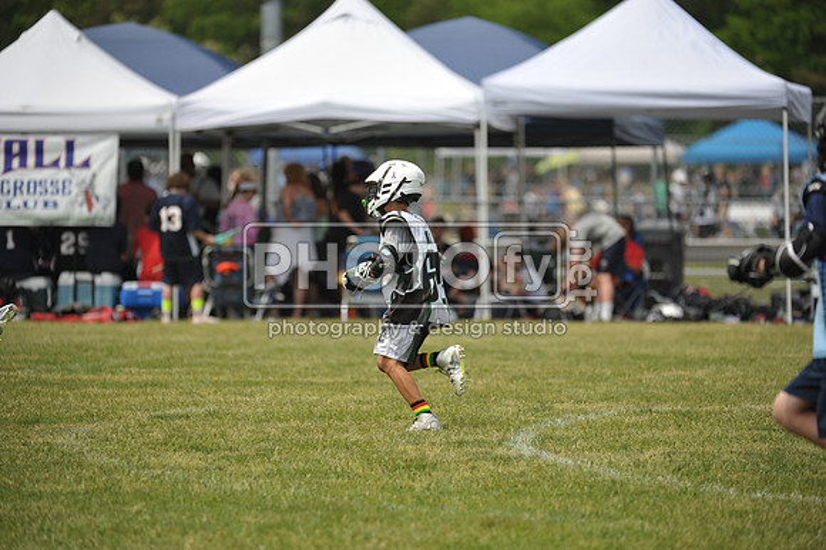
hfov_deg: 7.6
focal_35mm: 270
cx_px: 413
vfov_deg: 5.1
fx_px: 6191
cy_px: 275
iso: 800
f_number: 4
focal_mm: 270
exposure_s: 1/4000
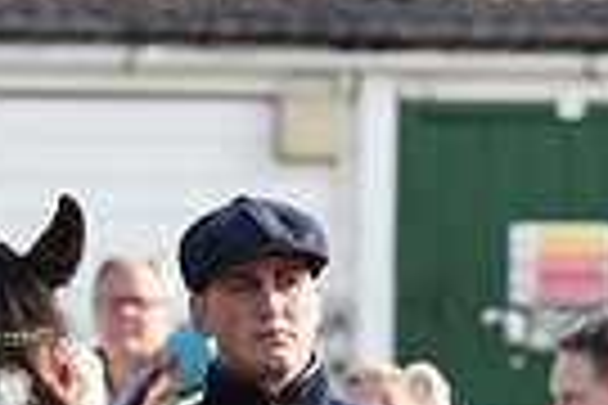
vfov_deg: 2.1
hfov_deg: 3.2
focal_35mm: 644
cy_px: 844
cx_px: 194
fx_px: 10876
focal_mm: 150
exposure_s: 1/2000
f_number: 5
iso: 800
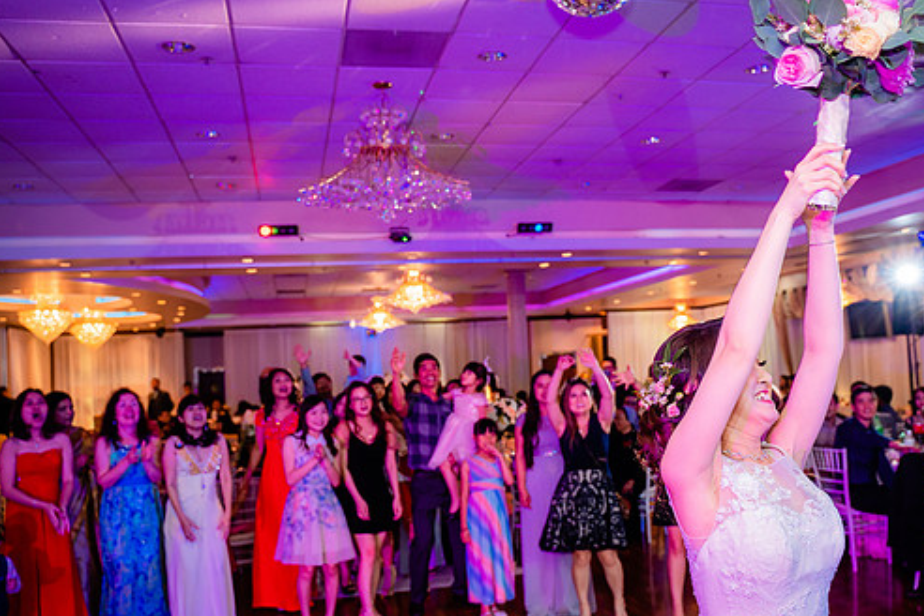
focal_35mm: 33
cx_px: 520
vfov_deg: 39.9
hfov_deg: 57.0
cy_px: 331
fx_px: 847
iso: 1000
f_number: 3.5
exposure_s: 1/160
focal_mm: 28
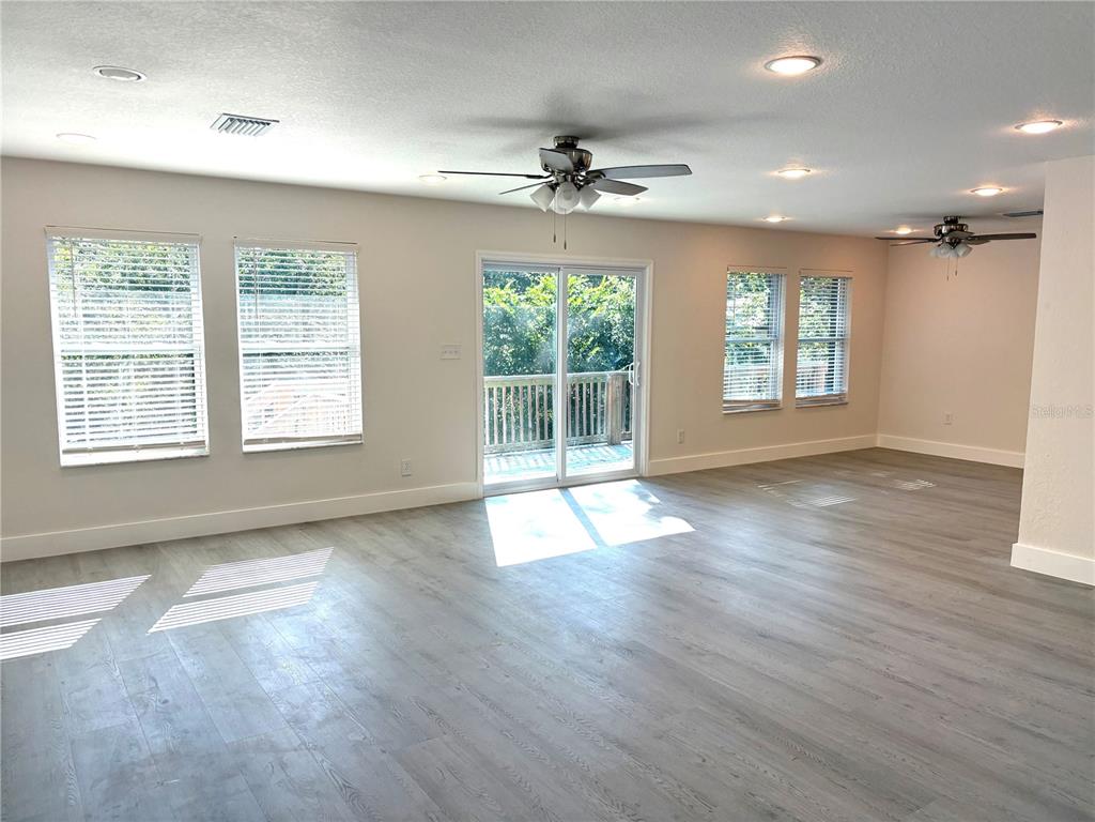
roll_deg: +0.7
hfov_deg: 67.3
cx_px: 548
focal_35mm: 26
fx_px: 822
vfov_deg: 53.1
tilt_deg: -6.3
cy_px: 411
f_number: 1.6
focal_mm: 5.96
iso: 64
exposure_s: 1/581
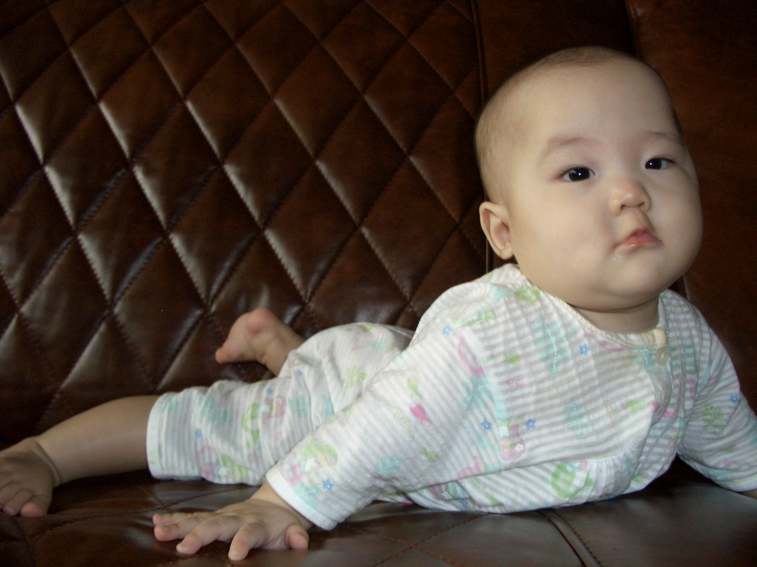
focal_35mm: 33
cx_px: 378
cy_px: 284
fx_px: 722
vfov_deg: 42.9
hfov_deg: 55.4
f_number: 2.8
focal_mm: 7.1
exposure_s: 1/60
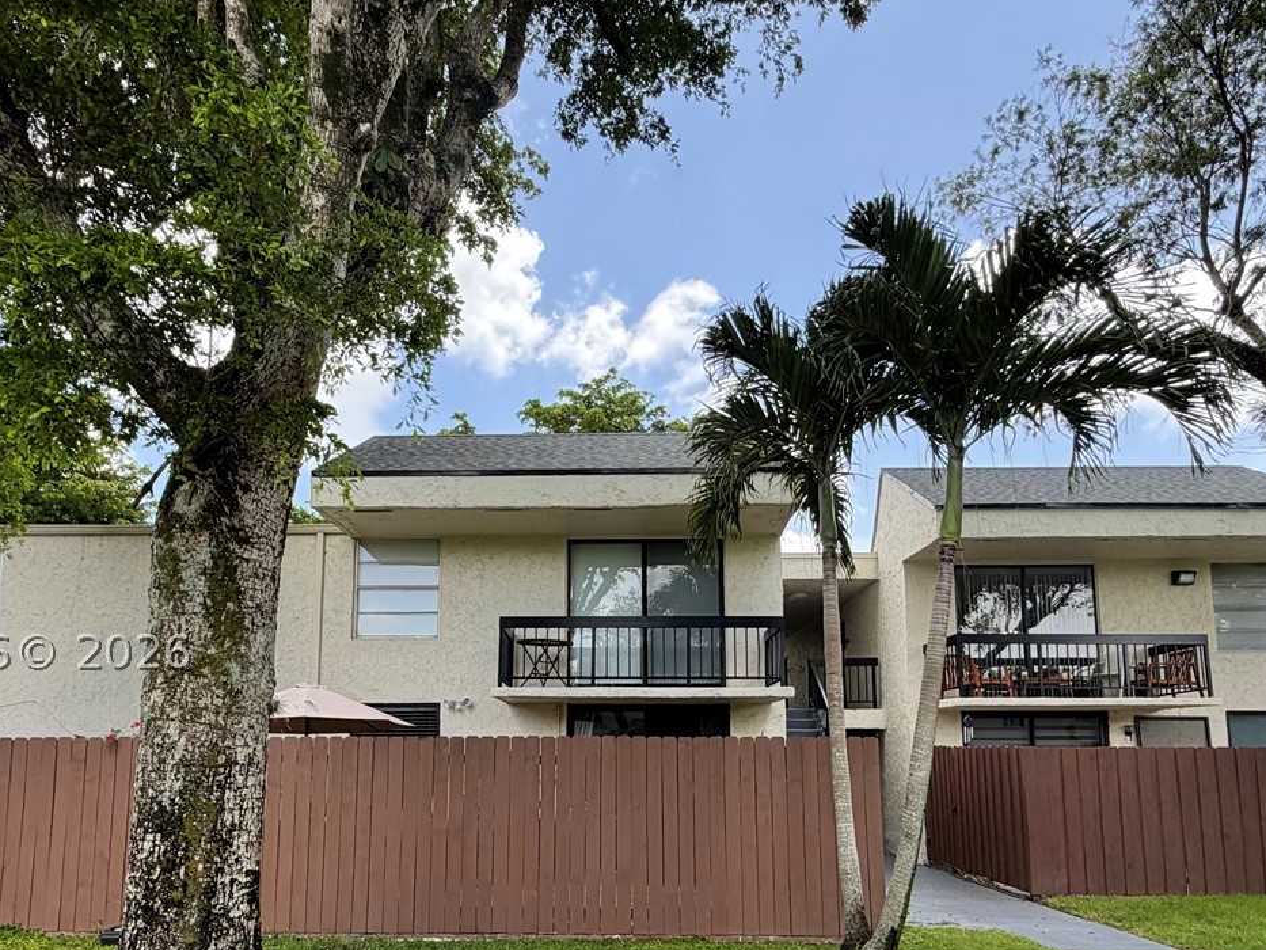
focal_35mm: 24
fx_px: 878
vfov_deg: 55.4
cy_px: 651
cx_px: 607
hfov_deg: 71.6
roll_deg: +0.0
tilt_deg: +7.0
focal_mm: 2.22
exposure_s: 1/502
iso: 50
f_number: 2.2
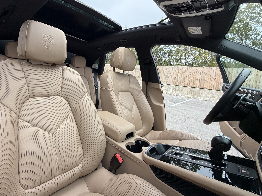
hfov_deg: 90.1
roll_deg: -5.5
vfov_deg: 73.9
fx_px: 129
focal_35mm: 17
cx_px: 108
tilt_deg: -3.3
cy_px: 78
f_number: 2.2
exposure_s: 1/166
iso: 50
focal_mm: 2.22
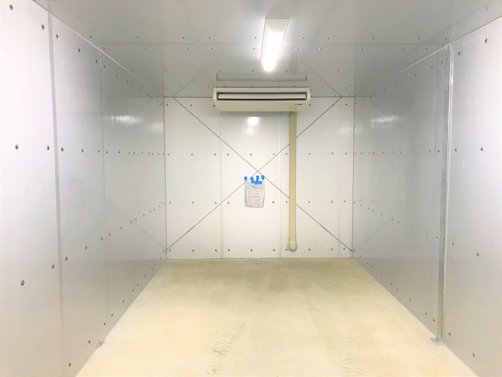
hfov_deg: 63.4
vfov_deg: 49.7
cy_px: 188
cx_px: 251
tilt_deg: -4.5
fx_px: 406
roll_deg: -0.9
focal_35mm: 28
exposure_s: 1/33
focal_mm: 3.99
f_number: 1.8
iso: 40
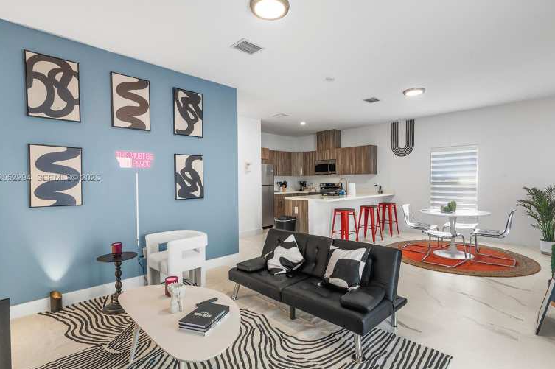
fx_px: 262
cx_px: 280
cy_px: 178
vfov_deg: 70.3
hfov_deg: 93.3
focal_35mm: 17
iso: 400
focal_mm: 16
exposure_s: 1/8
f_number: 8
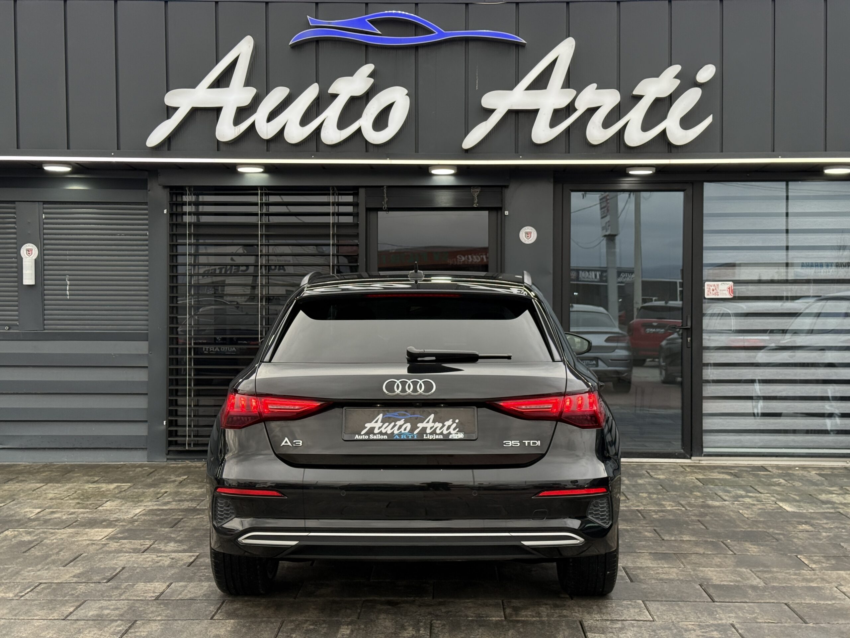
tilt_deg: +0.0
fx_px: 1179
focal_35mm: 48
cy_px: 319
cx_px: 425
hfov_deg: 39.7
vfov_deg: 30.3
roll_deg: +0.3
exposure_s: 1/242
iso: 125
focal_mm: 6.76
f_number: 1.78
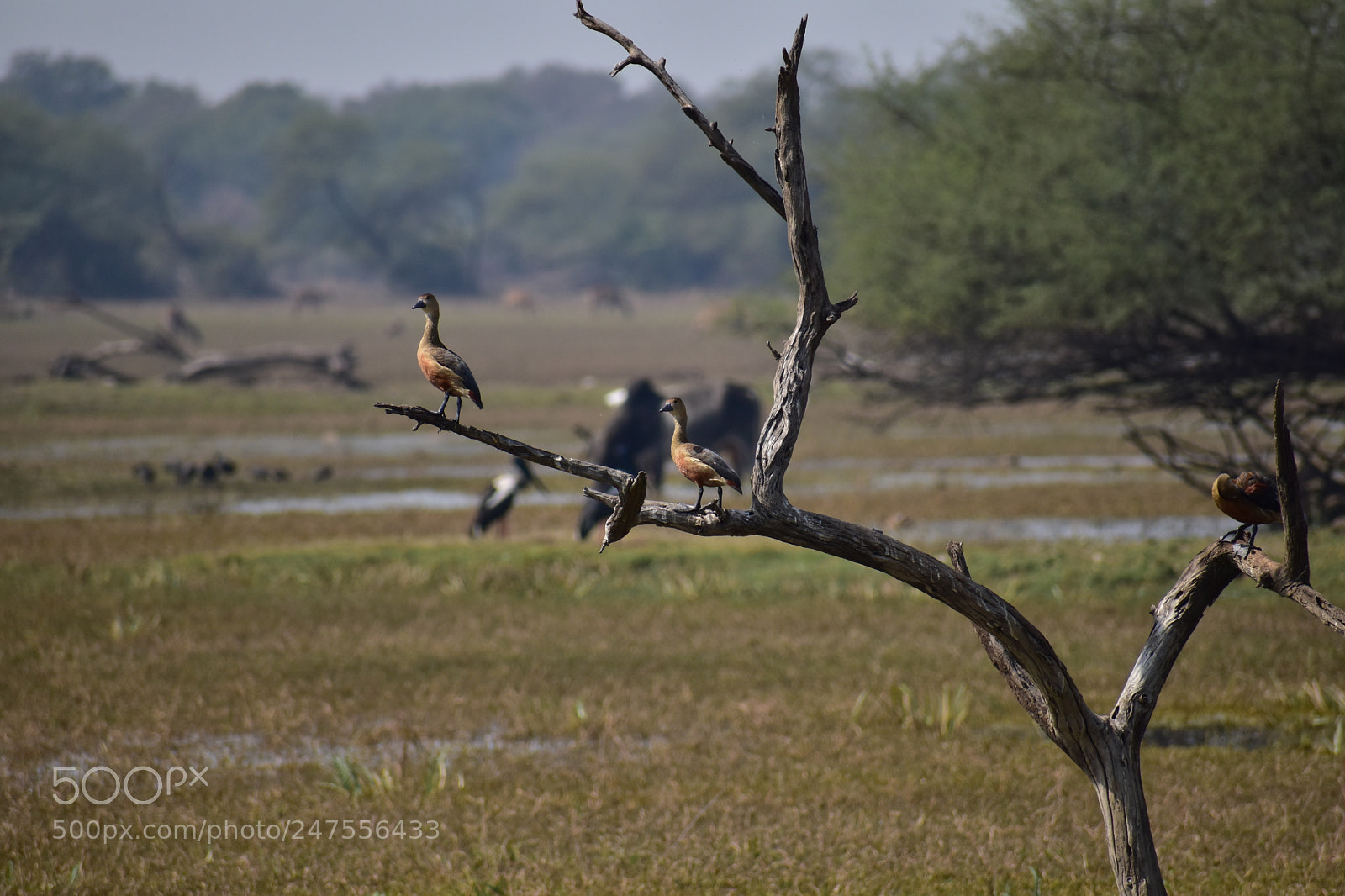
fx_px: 16808
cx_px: 672
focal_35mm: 450
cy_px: 448
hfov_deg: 4.6
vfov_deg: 3.1
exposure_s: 1/1600
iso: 360
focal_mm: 300
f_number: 6.3
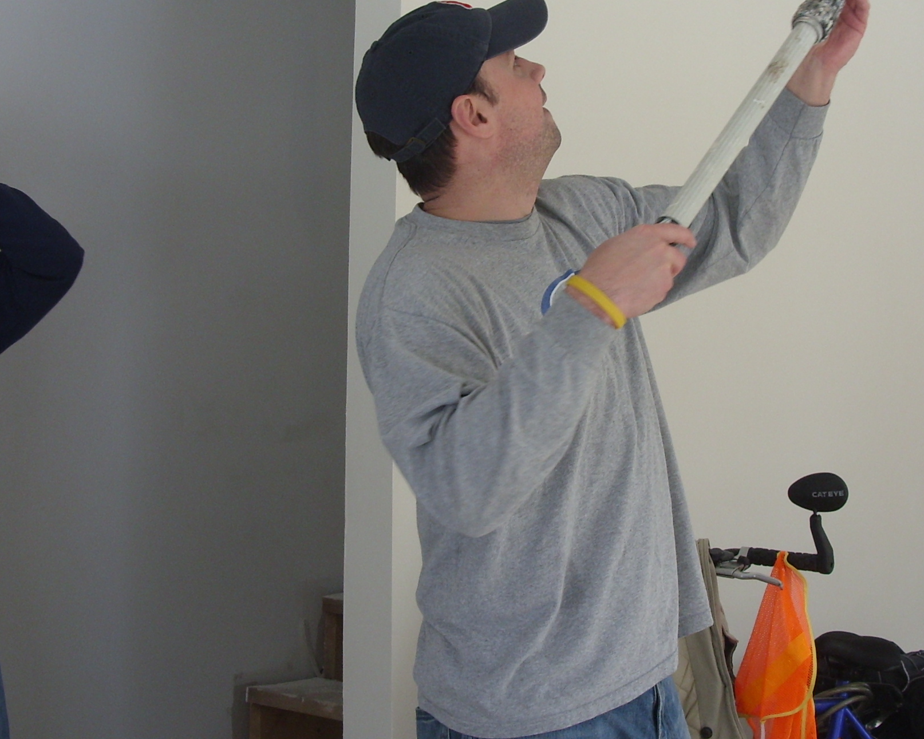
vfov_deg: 20.4
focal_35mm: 75
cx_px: 530
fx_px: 2051
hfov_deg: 25.4
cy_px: 287
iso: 50
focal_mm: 6.3
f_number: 2.8
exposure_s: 1/91
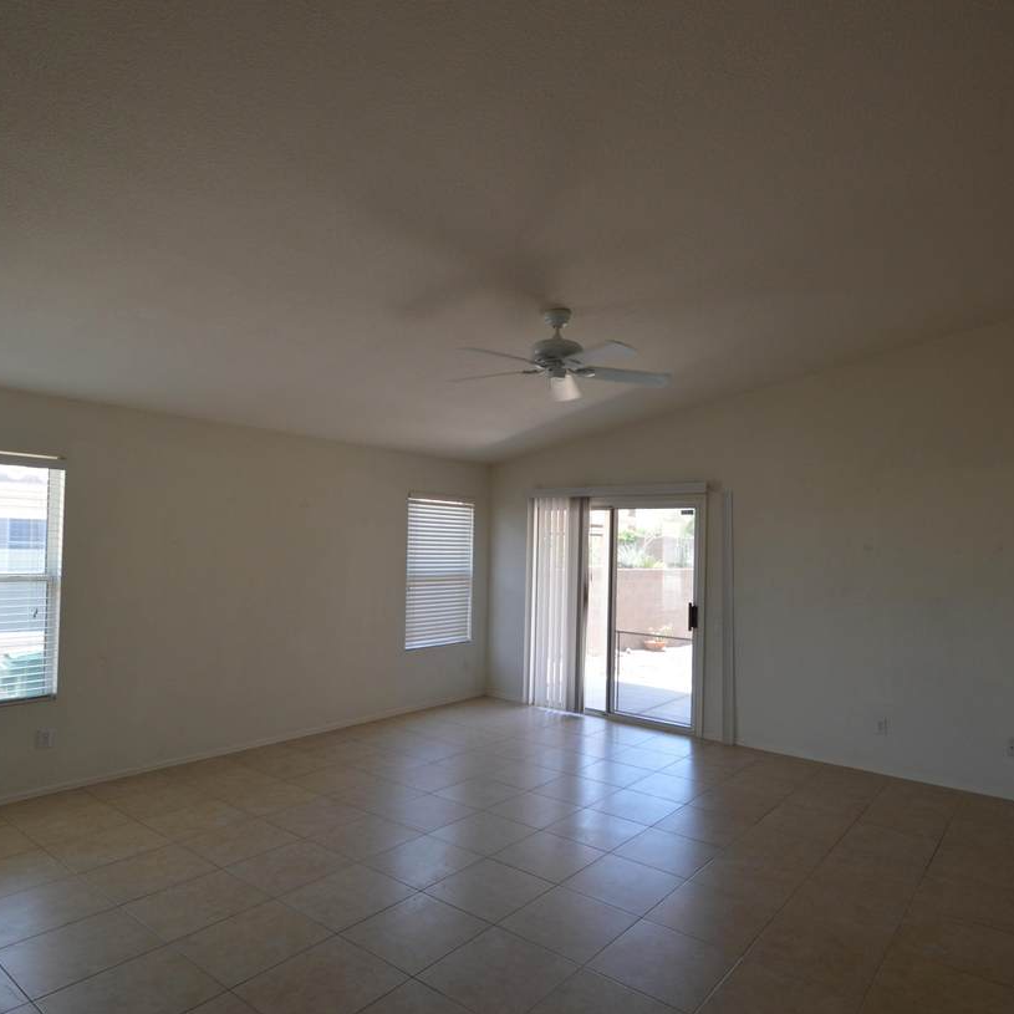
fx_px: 663
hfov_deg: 74.6
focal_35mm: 20
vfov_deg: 74.8
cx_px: 565
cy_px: 519
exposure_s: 1/100
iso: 400
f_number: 5
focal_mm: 10
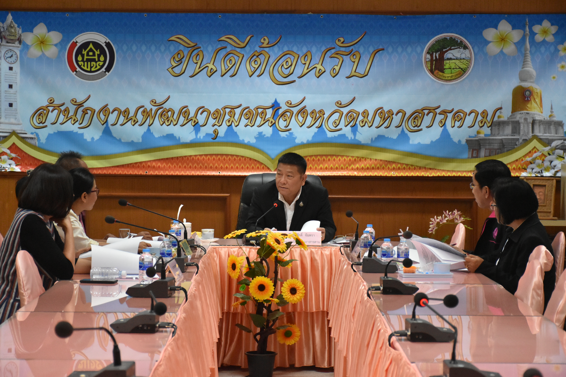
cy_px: 188
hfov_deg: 21.9
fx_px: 1462
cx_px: 283
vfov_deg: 14.7
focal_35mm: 93
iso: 2500
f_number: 5
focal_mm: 62
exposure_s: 1/250
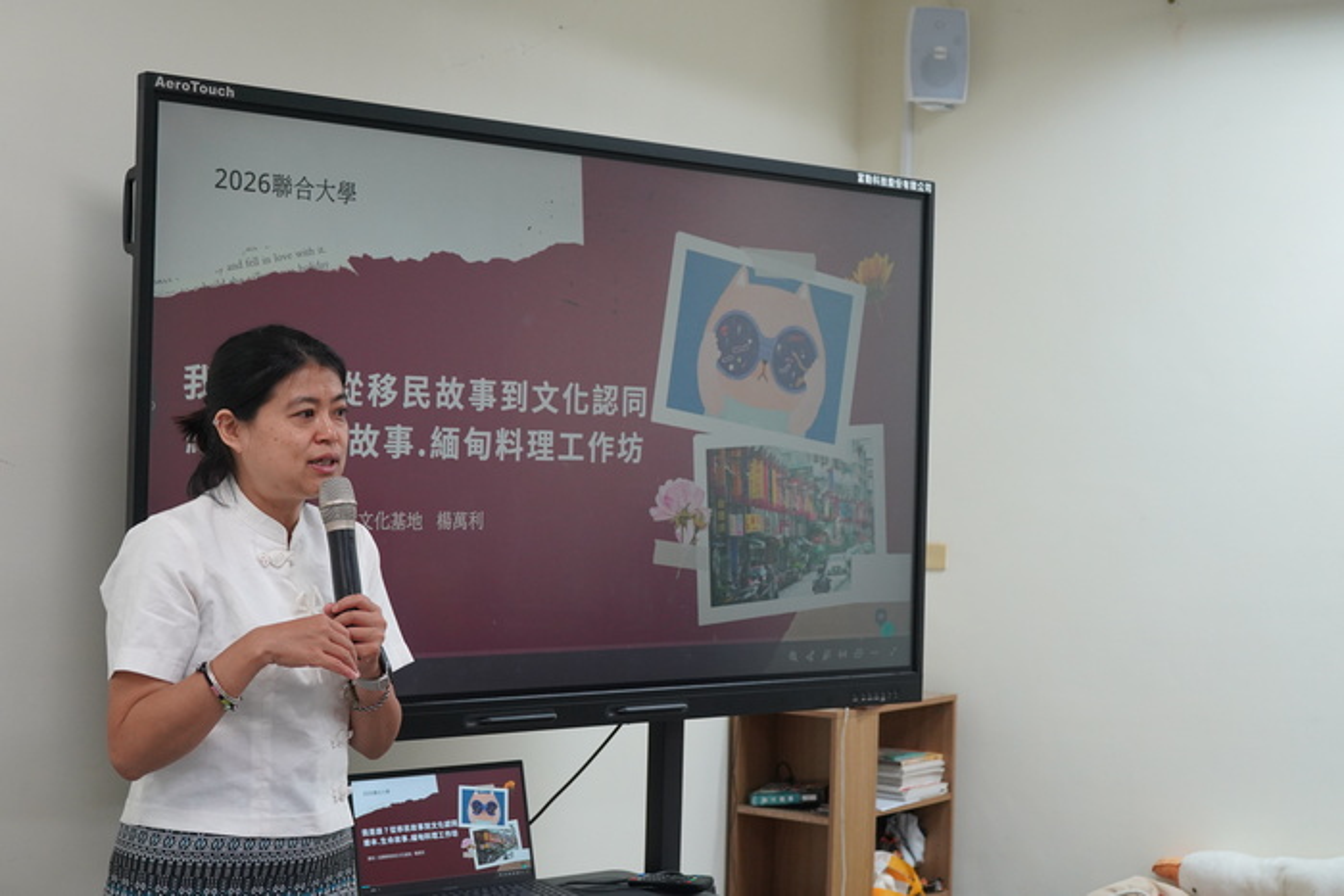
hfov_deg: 33.4
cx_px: 672
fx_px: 2240
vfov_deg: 22.6
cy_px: 448
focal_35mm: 60
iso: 2000
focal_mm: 60
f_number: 5.6
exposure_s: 1/160
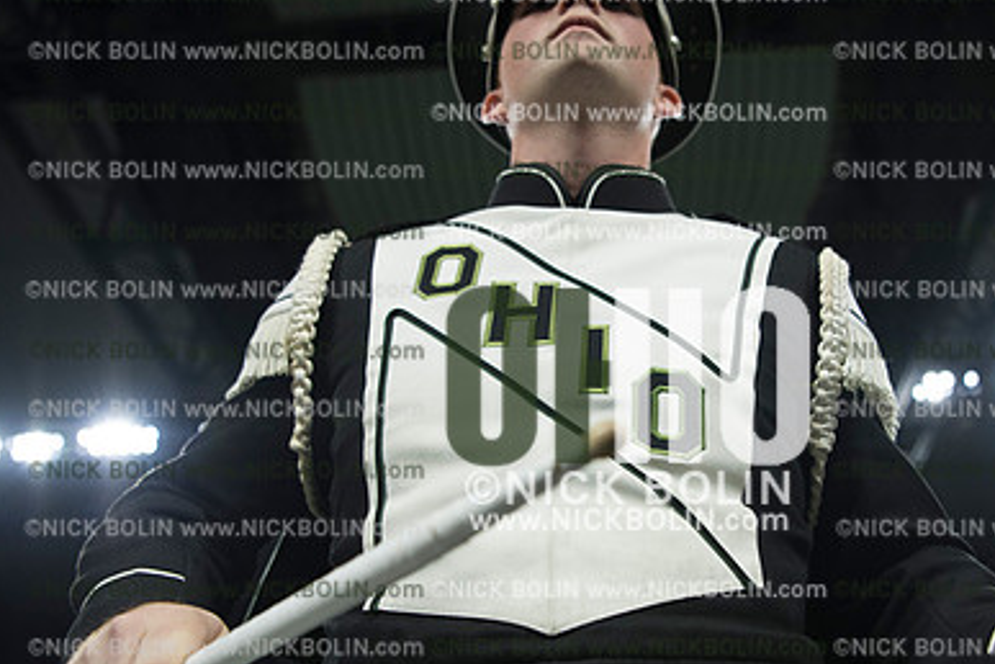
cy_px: 410
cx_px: 627
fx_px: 995
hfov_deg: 52.5
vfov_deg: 36.7
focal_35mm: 36
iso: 1250
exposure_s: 1/1250
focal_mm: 24
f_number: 2.8
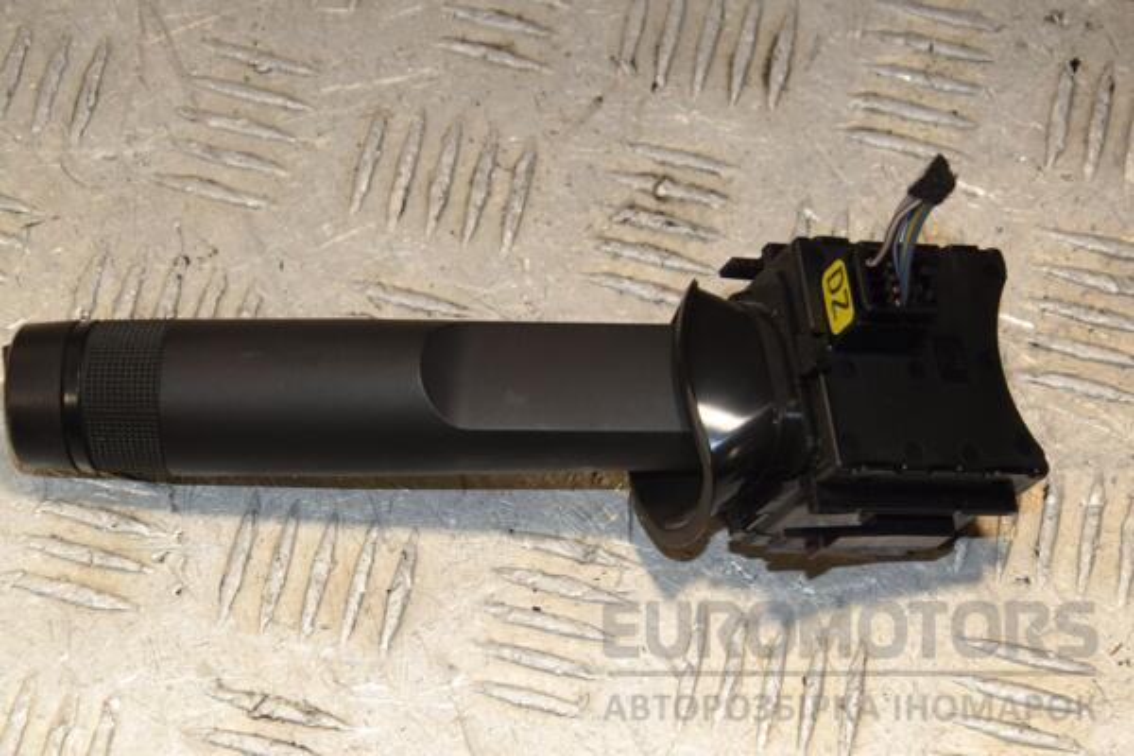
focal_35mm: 105
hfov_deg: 19.5
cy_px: 378
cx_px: 567
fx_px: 3307
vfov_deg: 13.0
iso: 800
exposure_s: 1/200
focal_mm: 70
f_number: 10
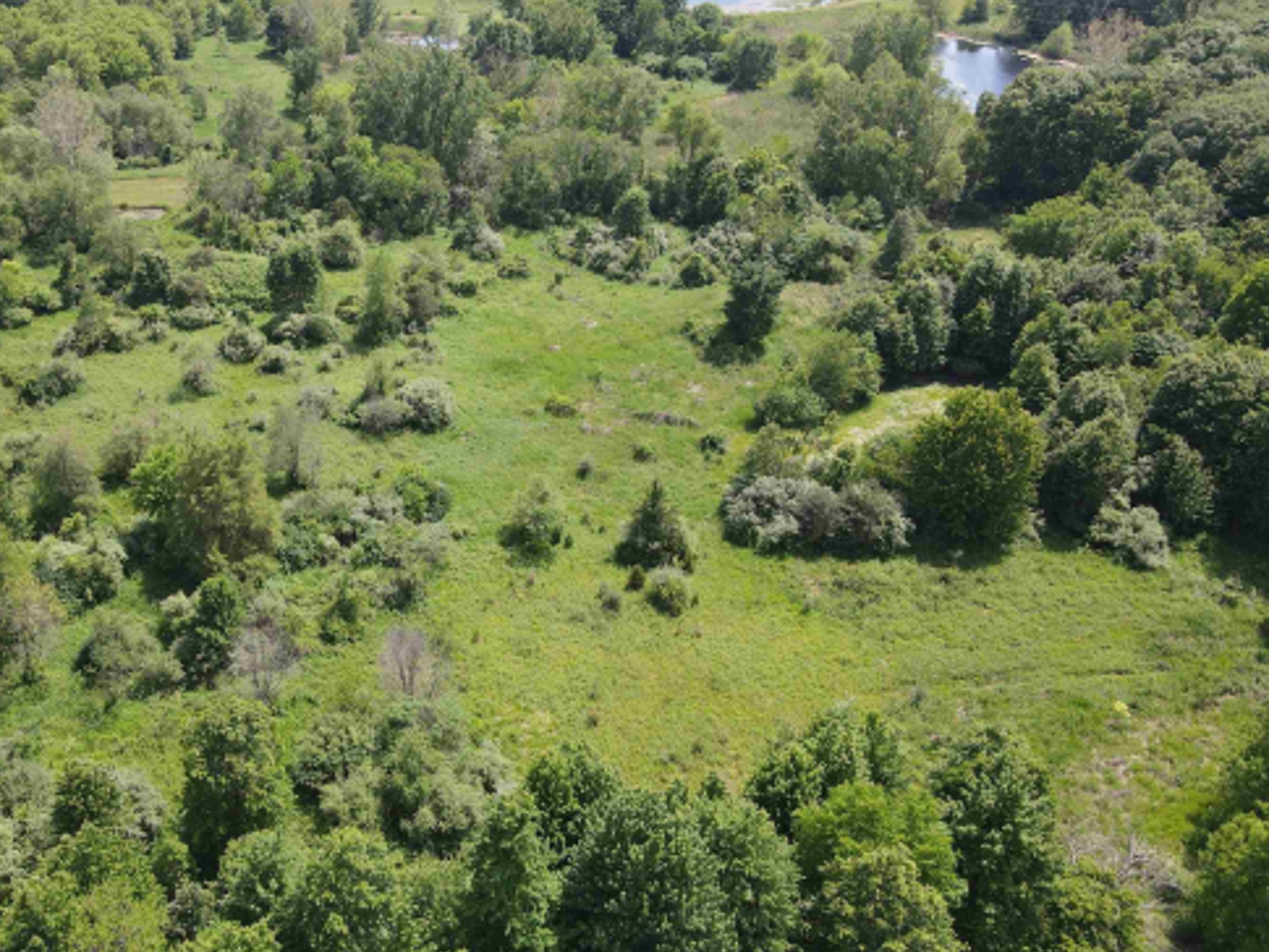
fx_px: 1210
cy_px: 426
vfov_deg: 42.9
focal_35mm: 33
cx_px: 449
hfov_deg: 54.5
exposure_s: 1/250
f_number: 2.8
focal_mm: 4.5
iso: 100
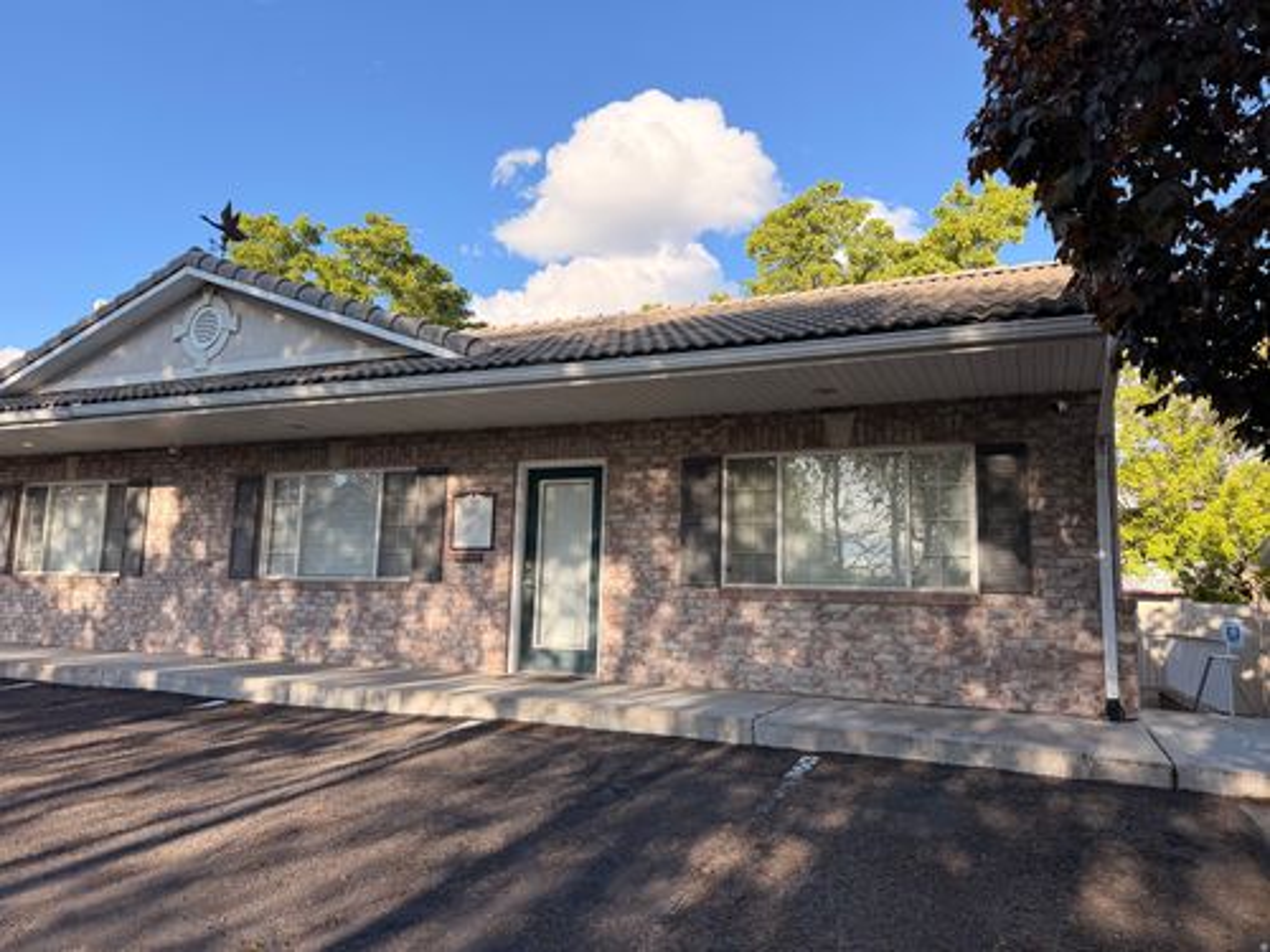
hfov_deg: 71.6
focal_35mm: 24
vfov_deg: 56.8
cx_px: 635
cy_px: 476
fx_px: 881
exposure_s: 1/1901
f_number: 1.78
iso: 100
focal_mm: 6.76
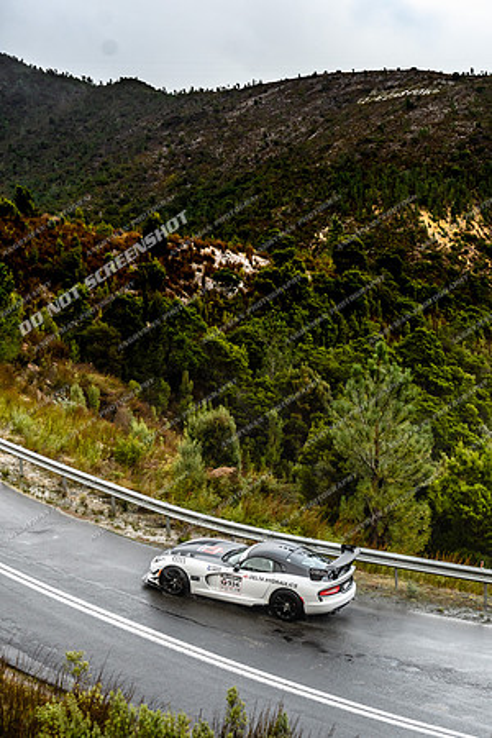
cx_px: 246
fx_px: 1168
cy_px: 369
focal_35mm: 57
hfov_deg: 23.8
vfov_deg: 35.1
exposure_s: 1/800
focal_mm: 38
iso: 400
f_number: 4.5
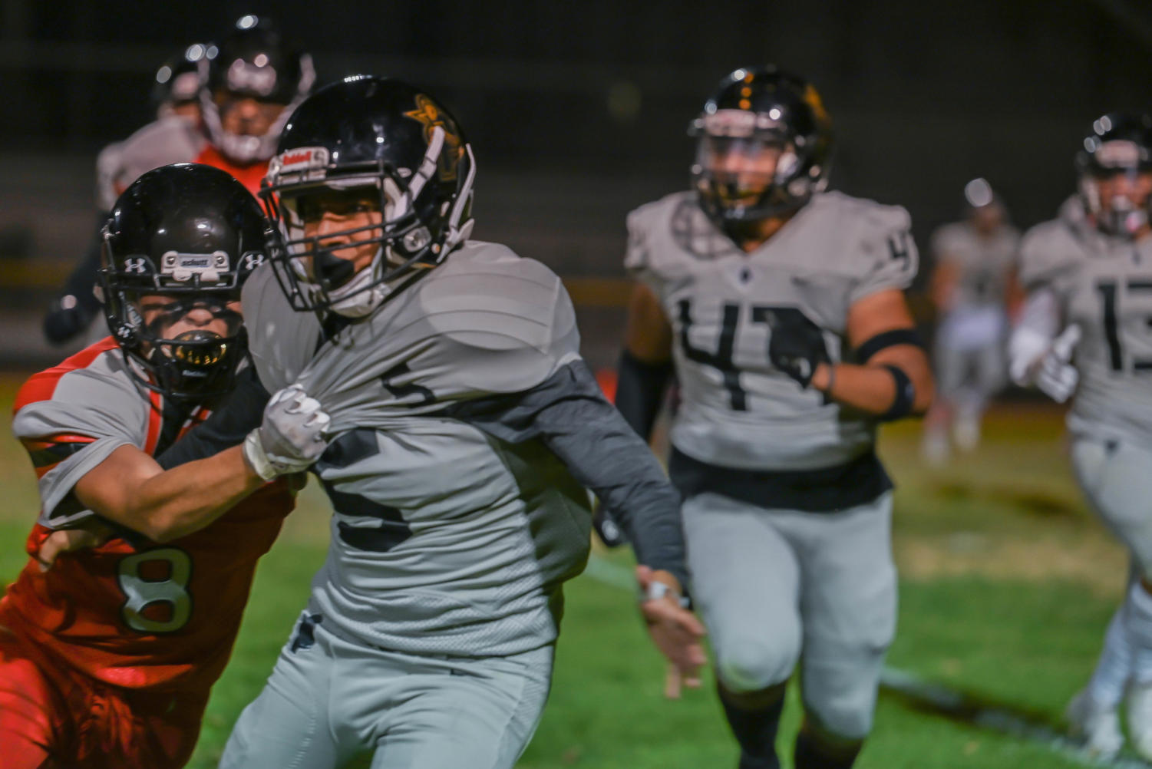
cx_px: 576
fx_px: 5762
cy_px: 384
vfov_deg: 7.6
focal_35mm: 180
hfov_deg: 11.4
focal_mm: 180
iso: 1000
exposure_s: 1/400
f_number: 3.5
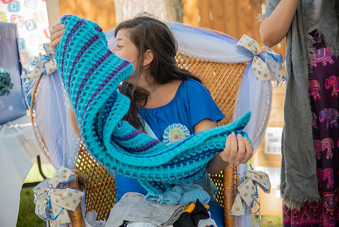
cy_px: 114
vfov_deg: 17.5
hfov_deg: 26.0
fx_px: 735
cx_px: 170
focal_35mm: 78
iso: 125
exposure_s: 1/125
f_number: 4
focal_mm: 78
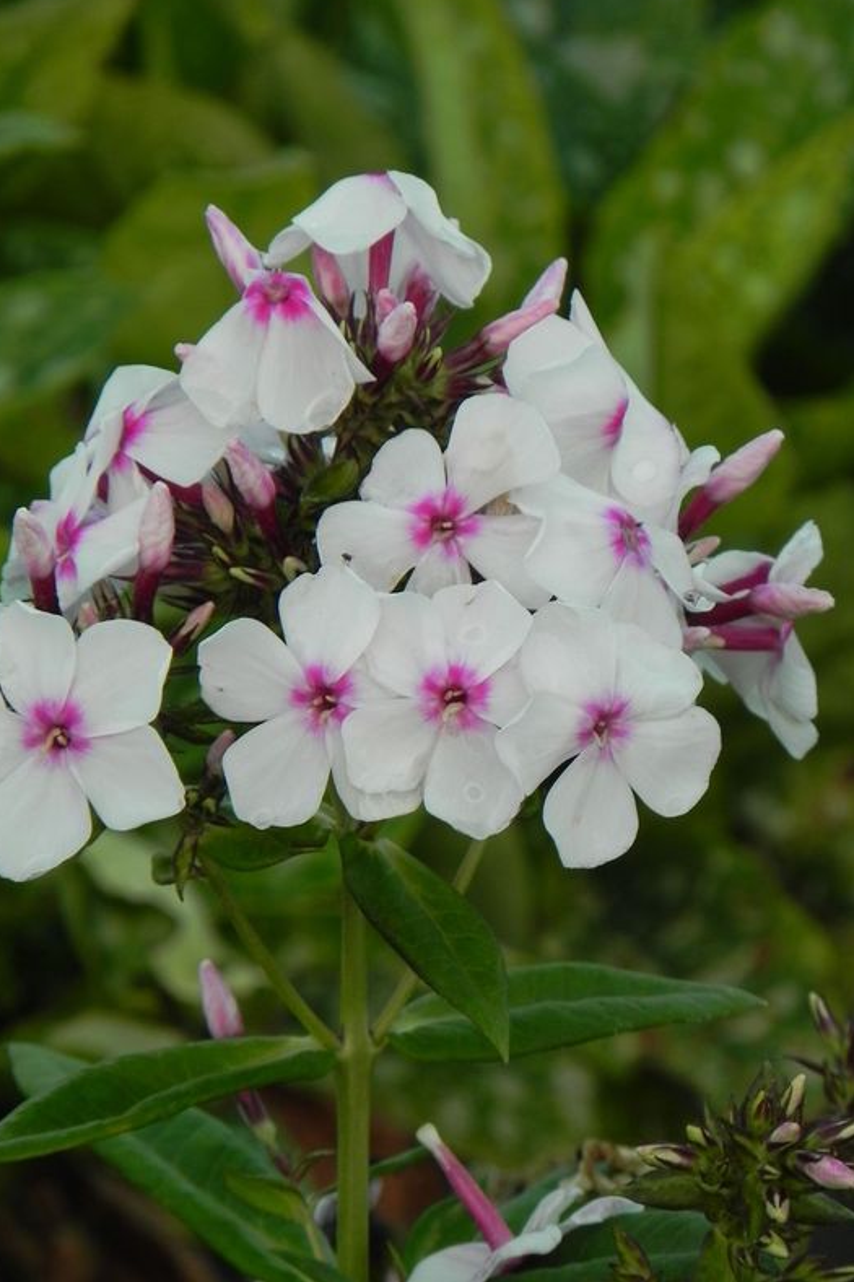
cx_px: 373
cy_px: 633
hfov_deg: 3.1
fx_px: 15983
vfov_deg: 4.6
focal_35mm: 449
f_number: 5
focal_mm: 75.7
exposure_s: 1/50
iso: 160
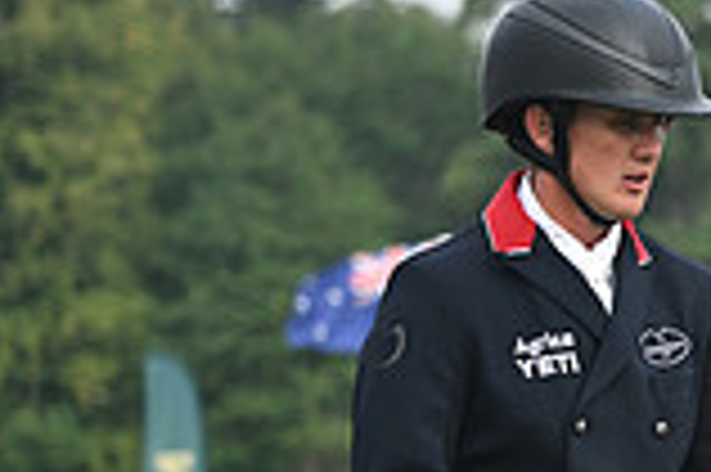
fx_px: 9805
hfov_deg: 4.1
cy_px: 420
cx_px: 1278
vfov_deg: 2.8
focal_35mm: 497
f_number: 4.8
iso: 500
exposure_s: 1/1250
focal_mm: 135
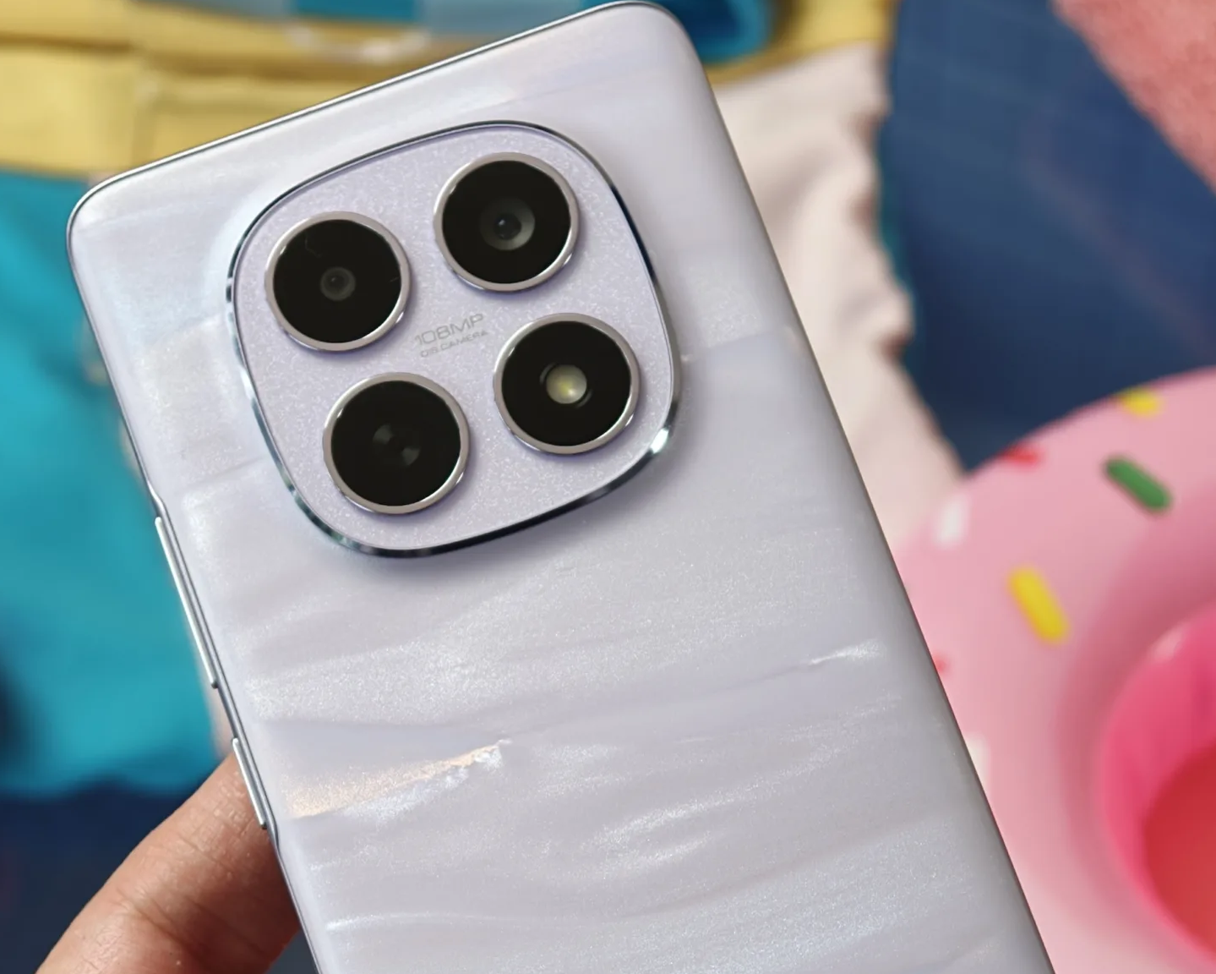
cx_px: 571
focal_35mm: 73
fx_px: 2628
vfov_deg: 21.0
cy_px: 487
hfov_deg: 26.0
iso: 400
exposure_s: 1/100
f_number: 2.1
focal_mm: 16.53
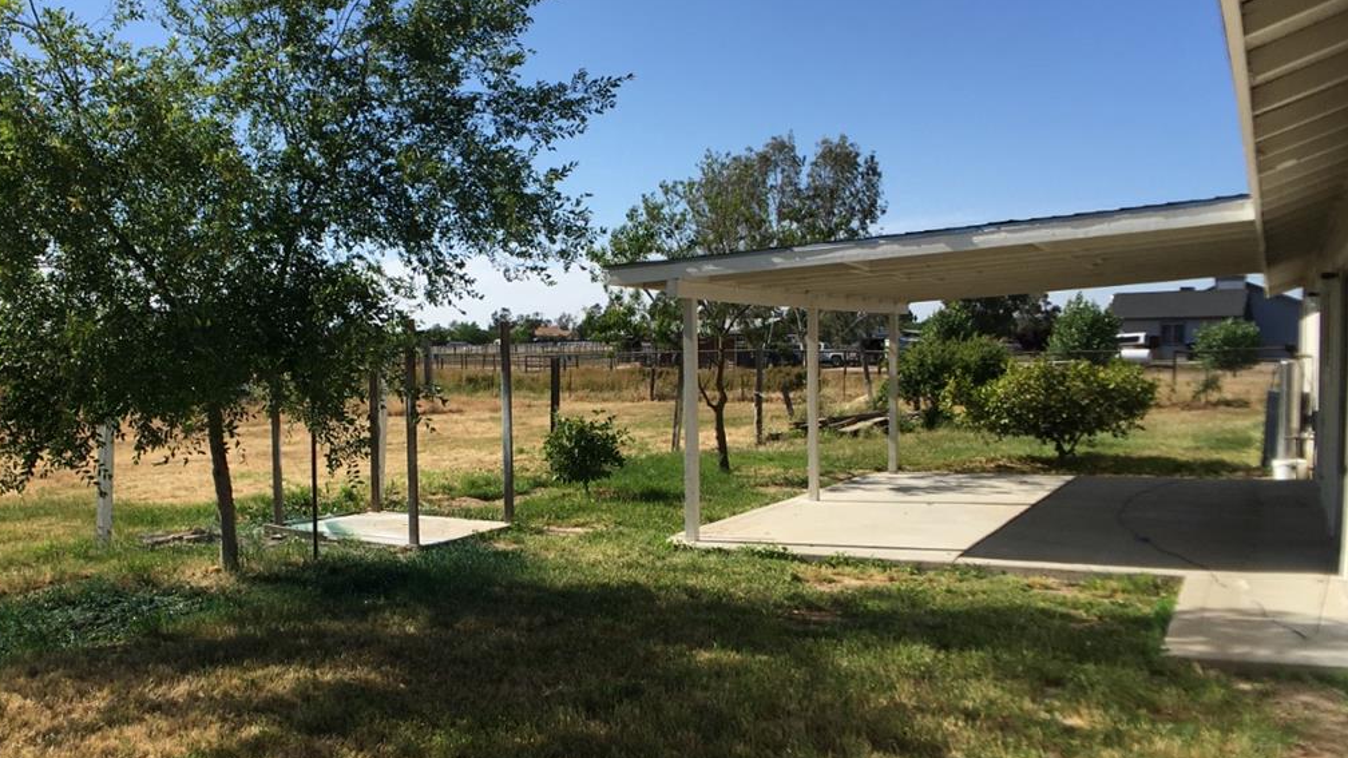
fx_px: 1680
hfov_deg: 43.5
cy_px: 425
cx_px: 534
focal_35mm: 47
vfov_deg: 25.4
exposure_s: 1/1508
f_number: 2.2
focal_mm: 4.15
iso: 25
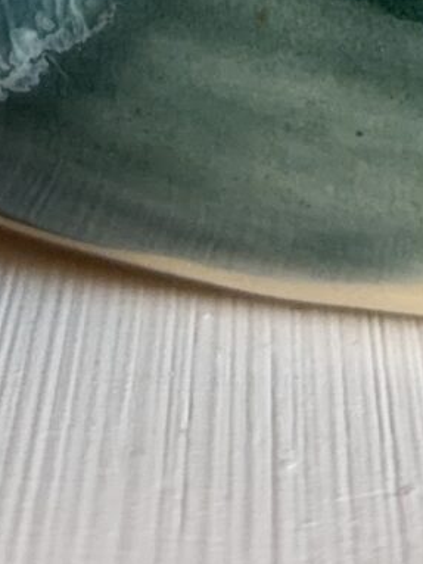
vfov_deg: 10.2
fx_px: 2837
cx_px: 155
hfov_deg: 8.5
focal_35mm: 174
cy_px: -691
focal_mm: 5.96
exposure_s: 1/110
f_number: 1.6
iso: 125
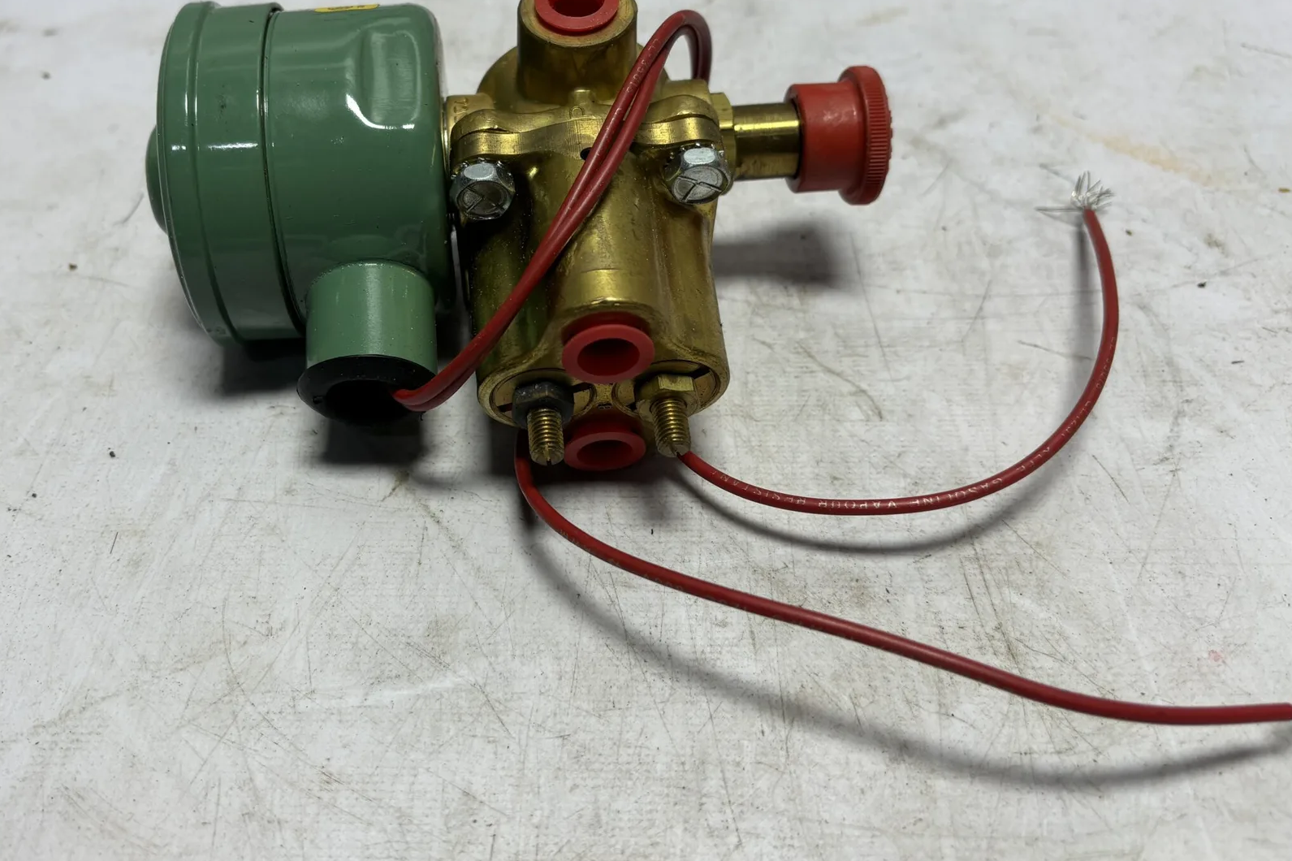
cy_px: 319
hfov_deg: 55.3
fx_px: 1220
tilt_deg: -43.6
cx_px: 503
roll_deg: +4.0
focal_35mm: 34
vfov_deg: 38.6
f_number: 1.6
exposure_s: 1/462
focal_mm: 5.96
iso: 50
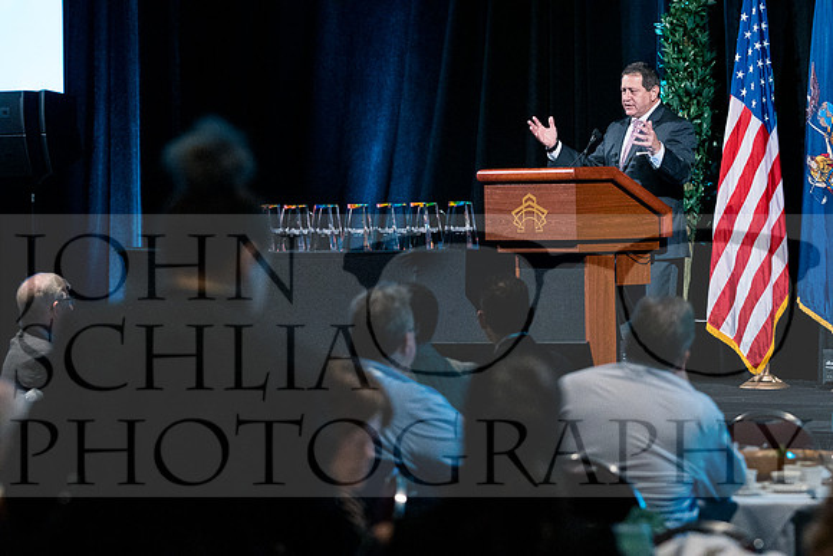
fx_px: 4096
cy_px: 278
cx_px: 416
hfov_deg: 11.6
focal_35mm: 177
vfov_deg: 7.8
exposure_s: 1/200
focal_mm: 118
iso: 6400
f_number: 3.5
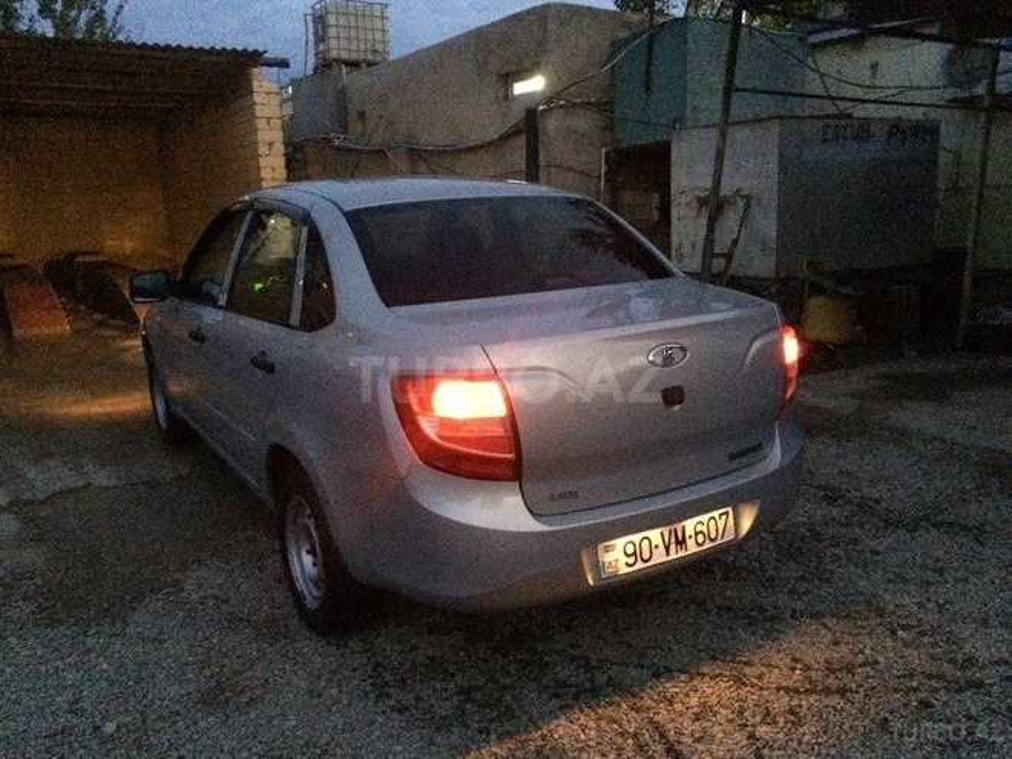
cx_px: 506
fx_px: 848
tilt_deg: -11.9
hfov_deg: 61.7
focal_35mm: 29
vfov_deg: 48.2
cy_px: 380
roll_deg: +0.7
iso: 800
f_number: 2.2
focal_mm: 4.15
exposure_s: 1/17
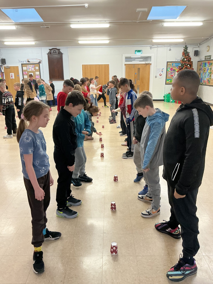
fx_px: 238
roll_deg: +1.0
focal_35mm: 29
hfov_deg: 48.2
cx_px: 106
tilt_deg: -16.7
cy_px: 142
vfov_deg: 61.7
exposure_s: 1/50
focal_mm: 3
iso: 100
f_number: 1.8
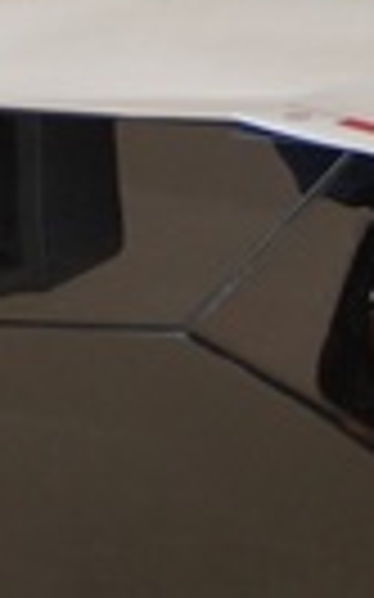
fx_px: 4506
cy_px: -382
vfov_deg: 7.4
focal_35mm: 276
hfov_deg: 4.7
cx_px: -122
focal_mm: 30
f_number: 4.2
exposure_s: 1/60
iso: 400
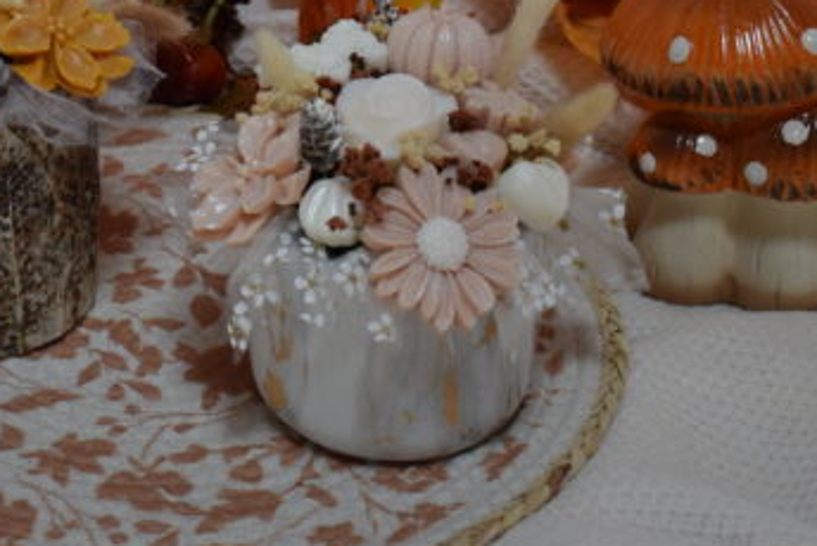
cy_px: -75
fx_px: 2532
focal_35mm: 111
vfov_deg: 12.1
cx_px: 86
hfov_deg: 18.0
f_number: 4
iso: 450
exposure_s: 1/60
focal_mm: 25
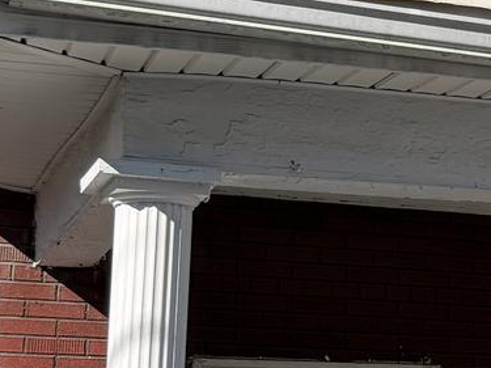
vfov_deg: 11.3
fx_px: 1858
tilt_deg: +10.2
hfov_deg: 14.3
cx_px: 685
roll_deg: +0.4
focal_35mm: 131
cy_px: 225
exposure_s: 1/2801
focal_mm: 6.76
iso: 80
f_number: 1.78
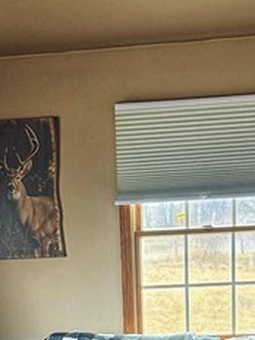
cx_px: 119
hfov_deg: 14.0
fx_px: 1041
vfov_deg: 17.0
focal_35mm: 106
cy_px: 494
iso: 250
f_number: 1.78
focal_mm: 6.76
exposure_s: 1/60
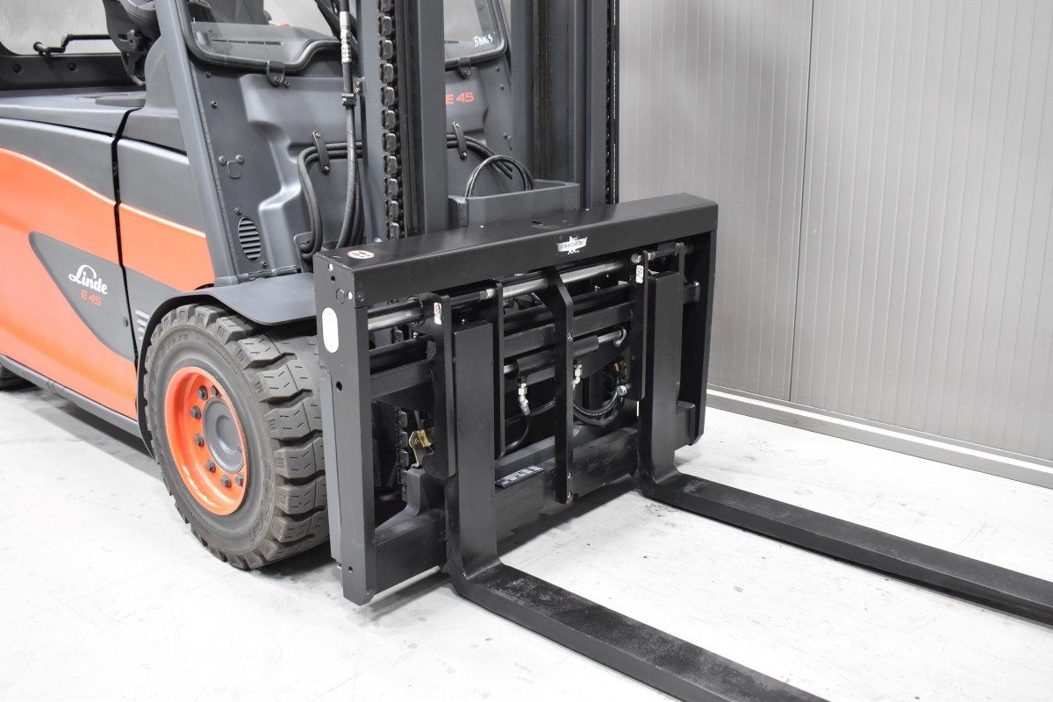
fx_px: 1009
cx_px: 526
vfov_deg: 38.4
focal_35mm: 34
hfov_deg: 55.1
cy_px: 351
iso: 1600
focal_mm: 23
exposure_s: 1/15
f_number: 4.5
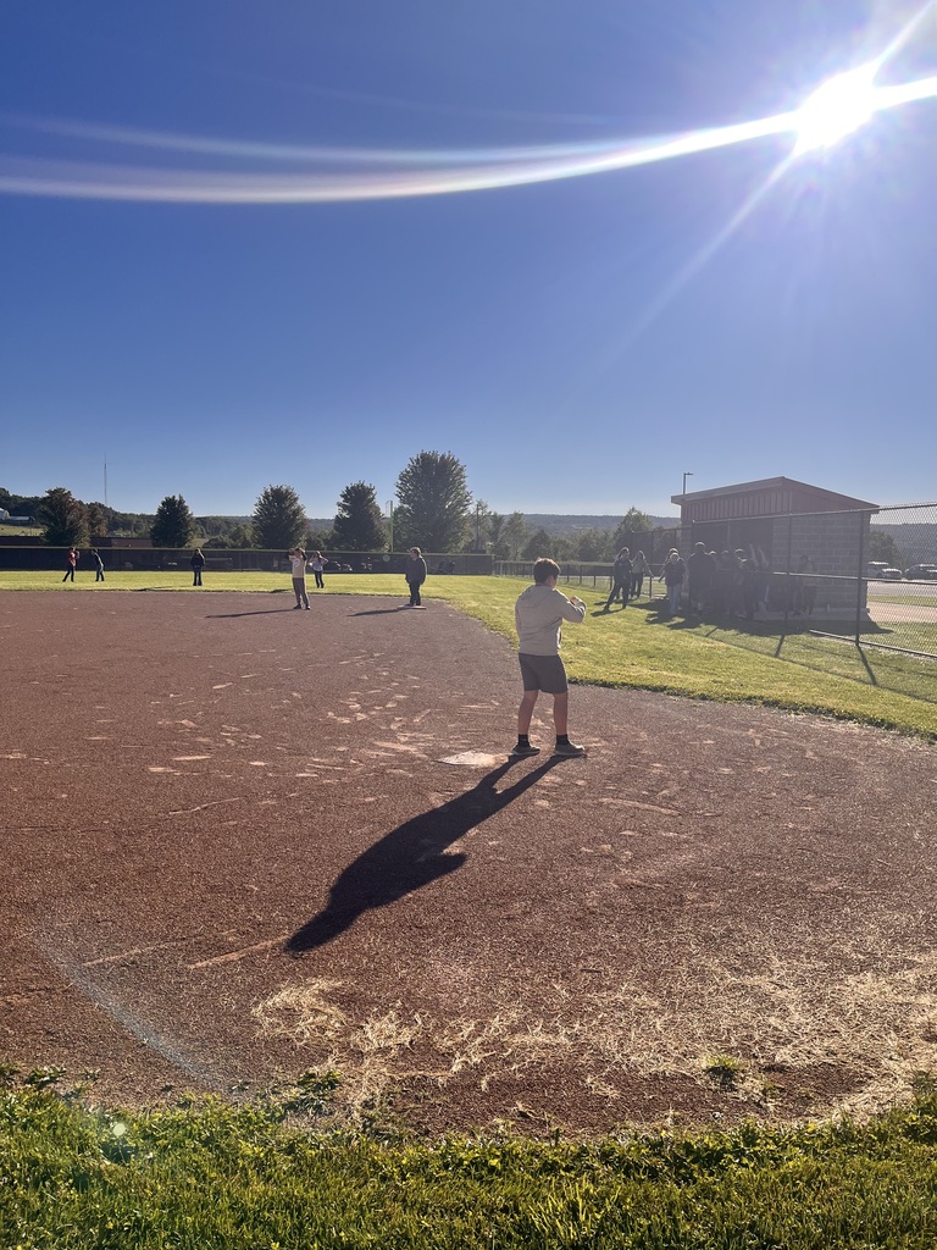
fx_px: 938
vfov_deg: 67.3
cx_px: 468
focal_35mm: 26
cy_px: 625
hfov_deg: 53.1
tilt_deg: -4.4
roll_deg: +0.1
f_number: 1.6
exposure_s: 1/7874
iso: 50
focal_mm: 5.1
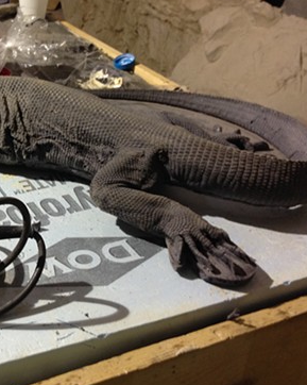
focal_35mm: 57
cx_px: -23
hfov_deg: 24.9
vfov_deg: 33.0
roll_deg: -1.5
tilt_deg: -33.1
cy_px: 170
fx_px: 648
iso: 100
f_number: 2.4
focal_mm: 4.1
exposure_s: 1/20
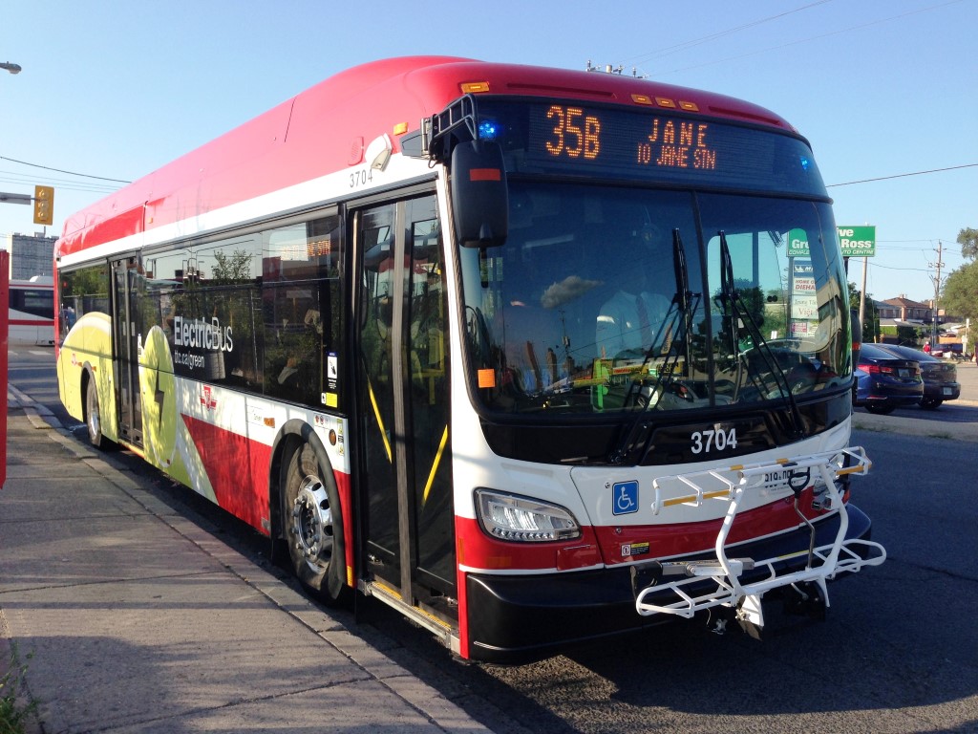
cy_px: 367
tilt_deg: -2.3
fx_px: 932
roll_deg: -2.6
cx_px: 489
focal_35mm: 33
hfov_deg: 55.4
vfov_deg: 42.9
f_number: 2.4
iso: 50
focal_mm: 4.12
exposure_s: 1/661
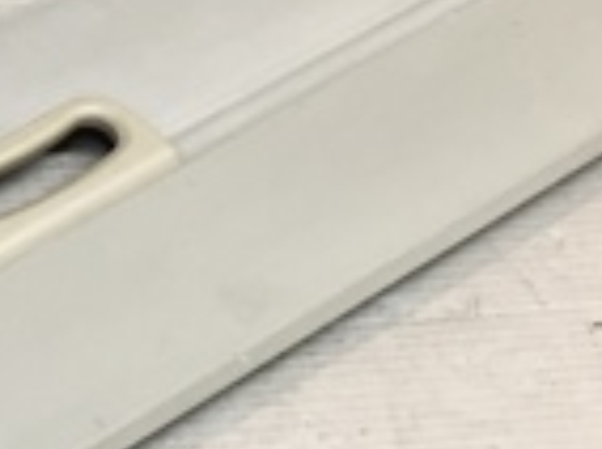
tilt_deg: -51.7
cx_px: -76
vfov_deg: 11.3
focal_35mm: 131
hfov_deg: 14.7
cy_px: 148
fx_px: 2274
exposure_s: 1/33
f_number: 2.2
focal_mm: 4.15
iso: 64
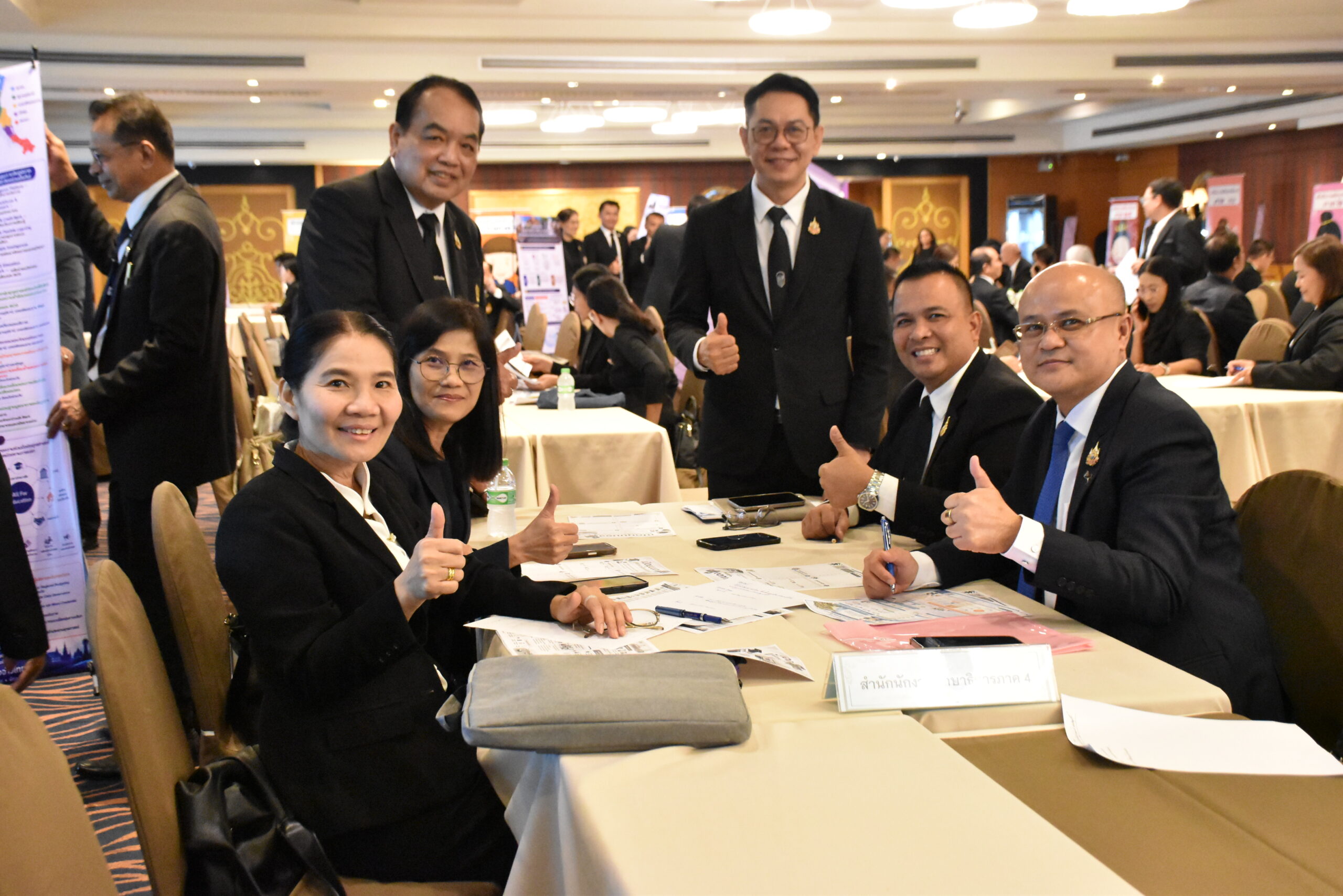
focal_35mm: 45
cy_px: 448
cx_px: 672
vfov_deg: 29.9
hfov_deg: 43.6
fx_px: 1679
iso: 8000
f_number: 5.6
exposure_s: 1/50
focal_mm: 30
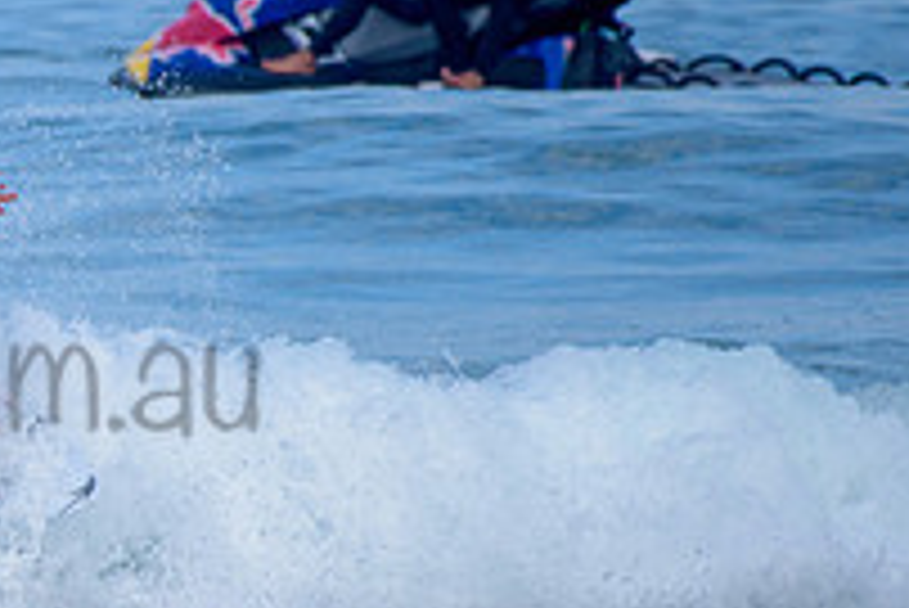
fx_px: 36233
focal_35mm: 1434
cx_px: -216
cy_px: 327
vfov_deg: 1.0
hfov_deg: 1.4
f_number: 5.6
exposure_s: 1/2000
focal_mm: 500
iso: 200
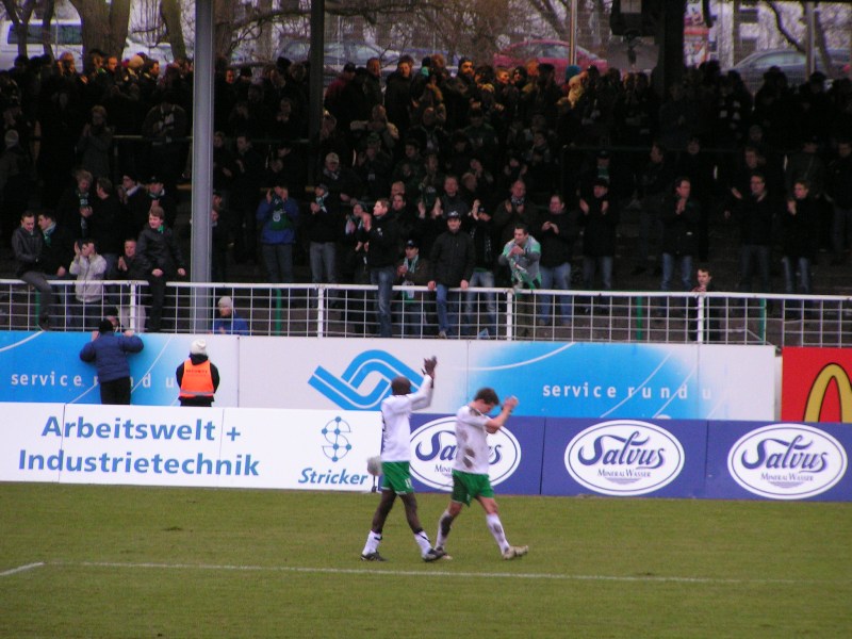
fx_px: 6965
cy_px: 320
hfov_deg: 7.0
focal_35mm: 283
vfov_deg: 5.3
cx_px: 426
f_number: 3.5
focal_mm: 43.3
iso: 200
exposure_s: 1/50
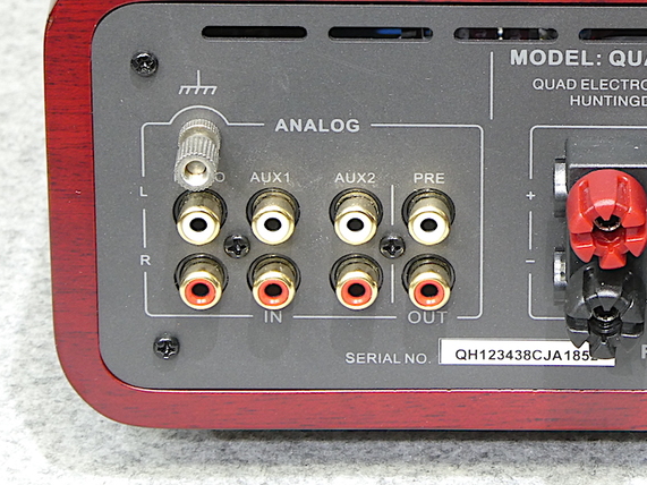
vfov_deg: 5.5
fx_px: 5027
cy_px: 97
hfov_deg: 7.4
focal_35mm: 269
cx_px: 522
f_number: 5.5
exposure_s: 1/2
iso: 200
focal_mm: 28.7
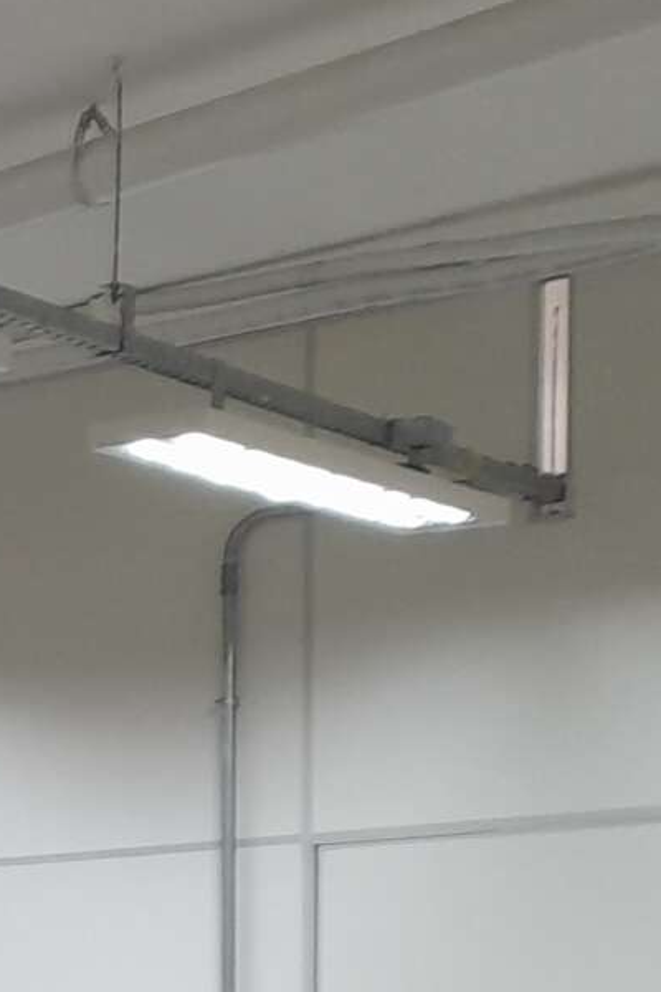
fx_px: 3057
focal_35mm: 111
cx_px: -1424
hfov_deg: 9.3
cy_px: 1233
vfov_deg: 17.5
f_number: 2
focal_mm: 4.6
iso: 100
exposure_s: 1/60
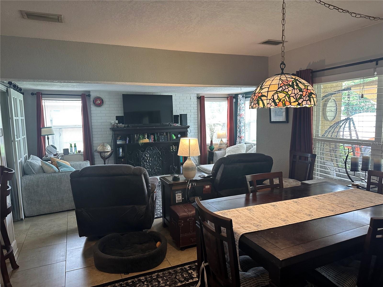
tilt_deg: -6.9
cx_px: 192
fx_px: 266
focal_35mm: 24
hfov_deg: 71.6
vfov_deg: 56.8
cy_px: 144
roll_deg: +1.4
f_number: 1.78
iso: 250
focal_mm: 6.86
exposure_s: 1/120
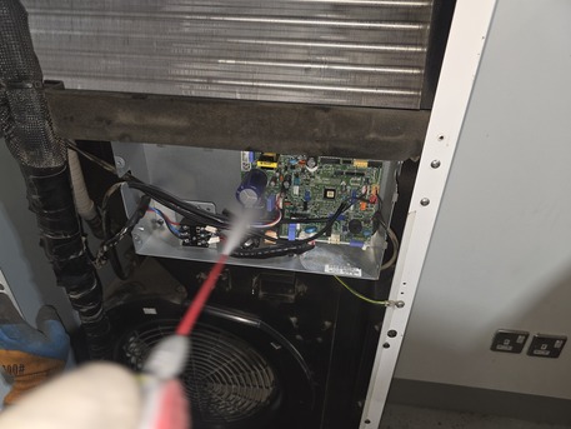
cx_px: 286
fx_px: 379
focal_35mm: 23
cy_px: 214
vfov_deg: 58.9
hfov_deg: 73.9
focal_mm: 6.3
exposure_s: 1/60
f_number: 1.7
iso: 64
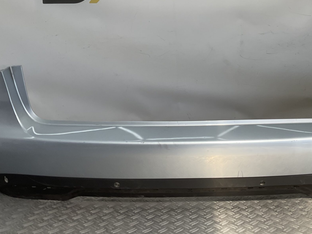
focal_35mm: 47
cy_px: 79
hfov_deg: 40.2
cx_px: 194
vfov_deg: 30.7
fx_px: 424
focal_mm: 3
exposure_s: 1/419
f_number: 1.8
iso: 16
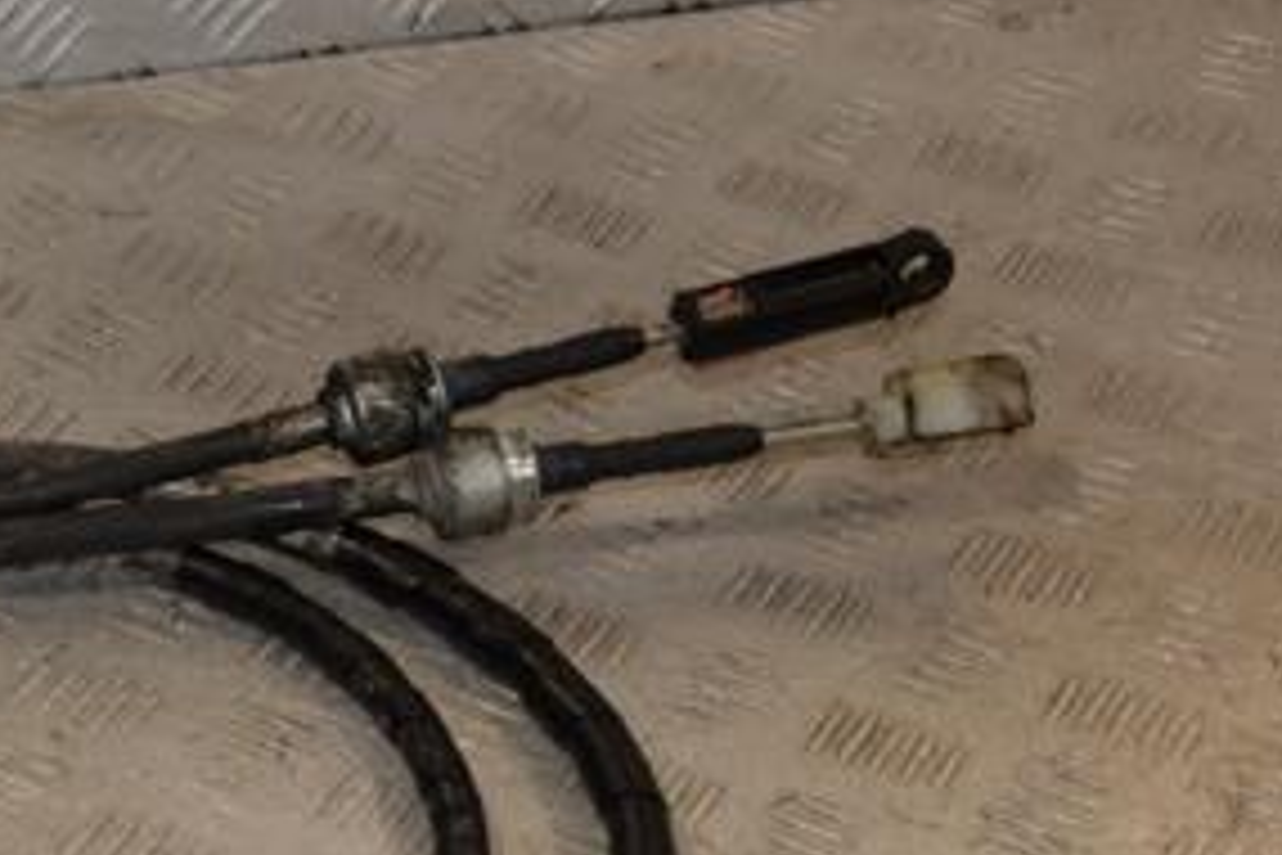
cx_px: 67
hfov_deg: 19.7
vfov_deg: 13.4
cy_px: 752
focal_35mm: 101
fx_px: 3596
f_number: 7.1
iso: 800
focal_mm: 32
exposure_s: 1/200
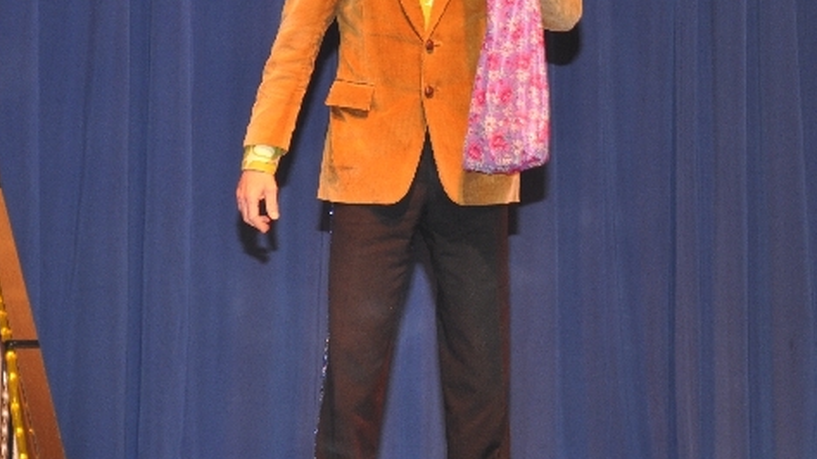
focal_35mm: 154
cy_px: 63
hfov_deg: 14.0
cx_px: 409
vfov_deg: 7.9
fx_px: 3336
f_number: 5
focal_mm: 58
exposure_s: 1/60
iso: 400
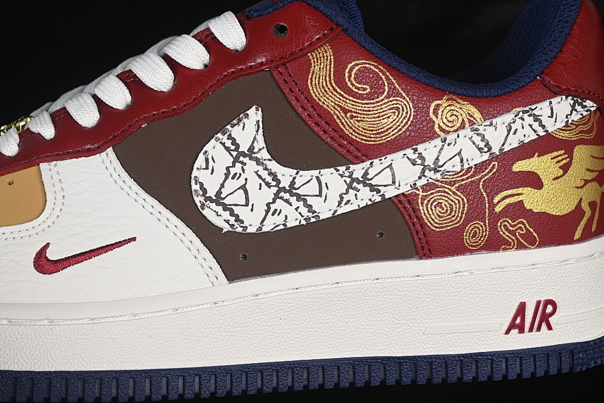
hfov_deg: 27.0
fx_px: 1258
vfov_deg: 18.2
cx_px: 302
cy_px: 202
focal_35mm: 75
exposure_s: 1/80
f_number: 7.1
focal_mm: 50
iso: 160
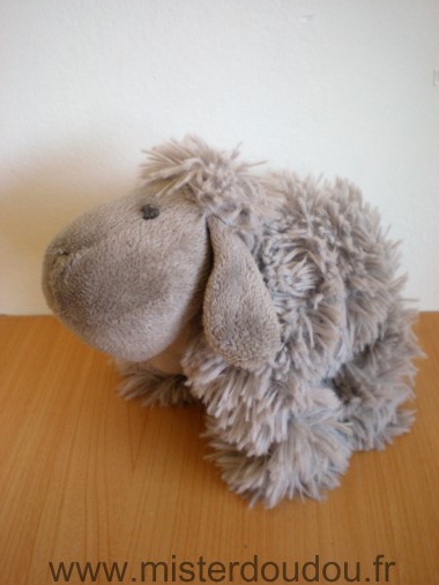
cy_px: 292
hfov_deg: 36.8
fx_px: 660
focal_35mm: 39
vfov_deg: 47.9
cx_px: 221
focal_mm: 6.3
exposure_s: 1/45.7
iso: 200
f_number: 3.1
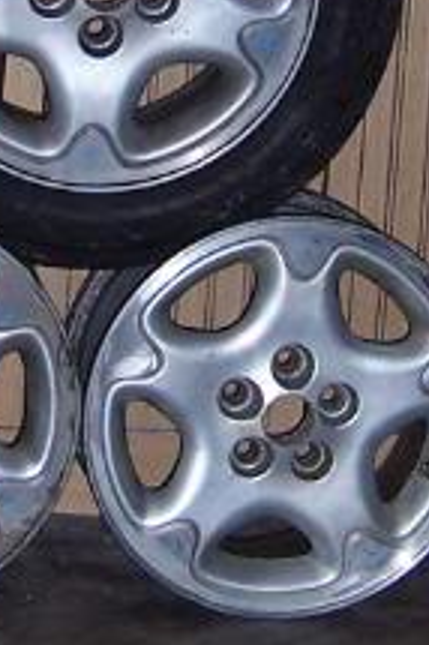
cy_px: -12
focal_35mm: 121
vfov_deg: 16.6
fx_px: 2166
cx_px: 39
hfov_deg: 11.2
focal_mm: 5.5
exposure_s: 1/60
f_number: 2.8
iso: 80
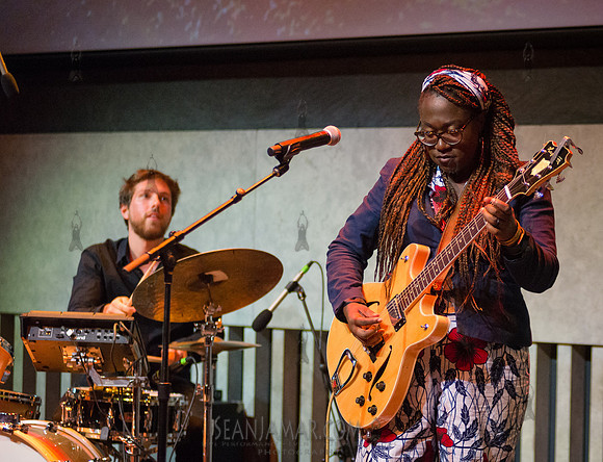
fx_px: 2546
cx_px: 436
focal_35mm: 145
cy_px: 230
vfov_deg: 10.4
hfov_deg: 13.5
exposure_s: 1/500
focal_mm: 105
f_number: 2.8
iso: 4000
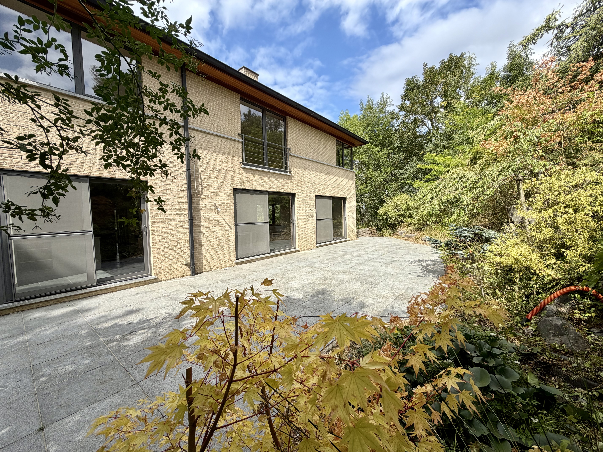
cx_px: 302
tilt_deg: -3.2
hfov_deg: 102.1
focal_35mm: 14
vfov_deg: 85.7
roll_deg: +1.3
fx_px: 244
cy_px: 226
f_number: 2.2
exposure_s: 1/770
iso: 32
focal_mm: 2.22
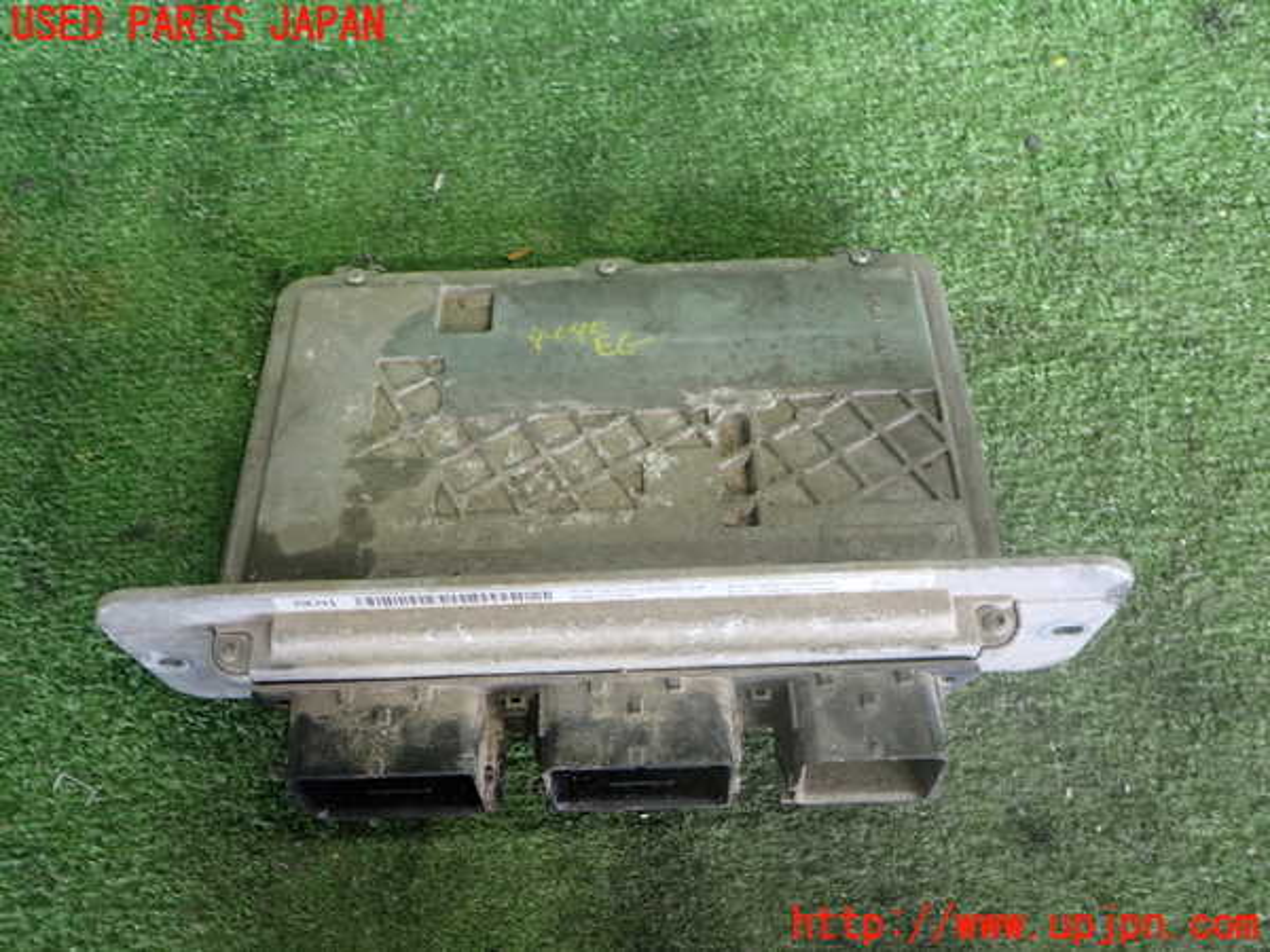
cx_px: 635
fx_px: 1101
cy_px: 476
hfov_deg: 60.0
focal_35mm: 30
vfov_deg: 46.8
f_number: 2.3
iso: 250
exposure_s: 1/30
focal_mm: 5.4
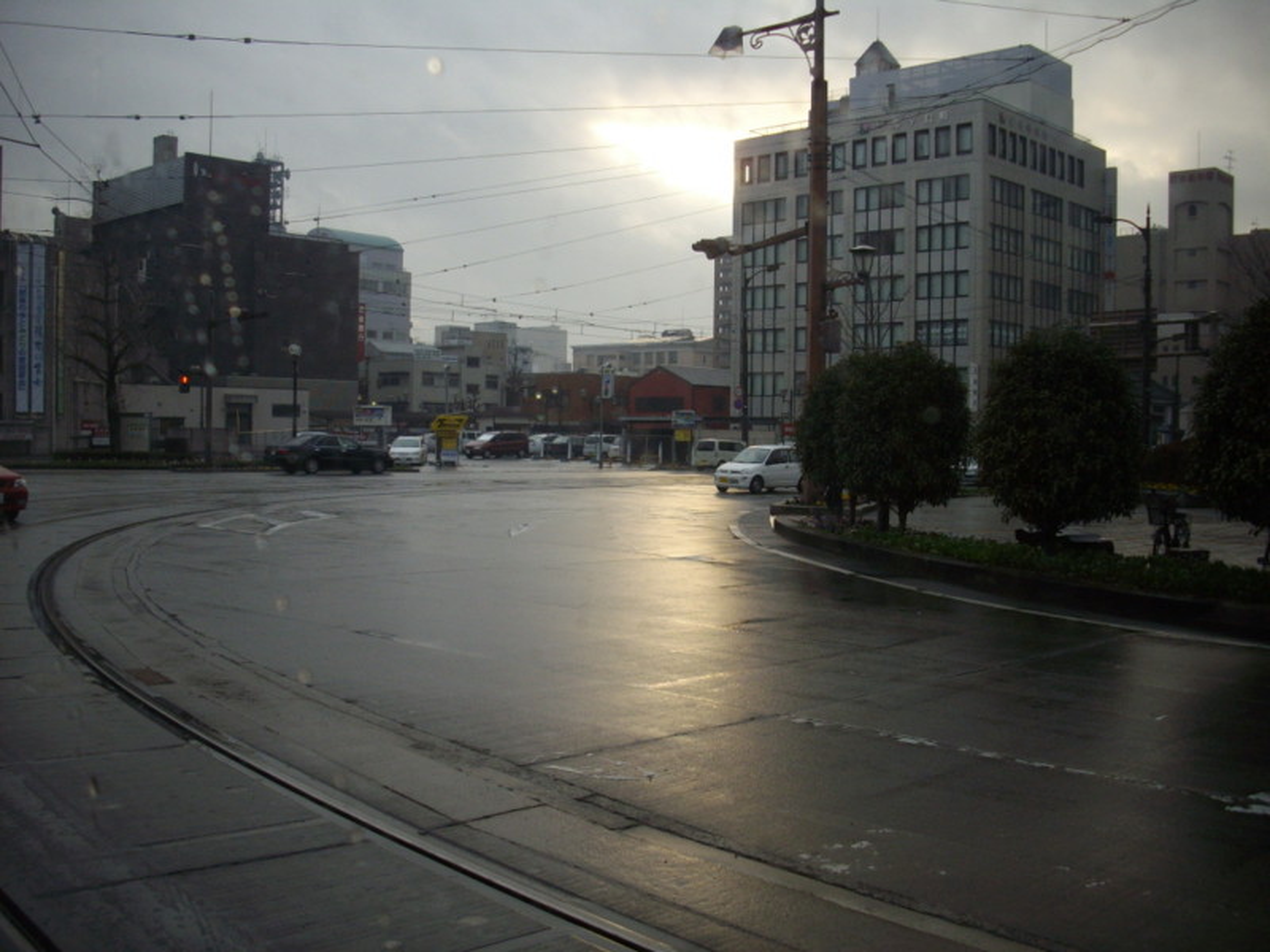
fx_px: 1357
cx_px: 635
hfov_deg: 50.1
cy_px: 476
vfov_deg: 38.7
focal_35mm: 37
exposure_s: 1/250
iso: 80
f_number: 2.8
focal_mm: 6.2
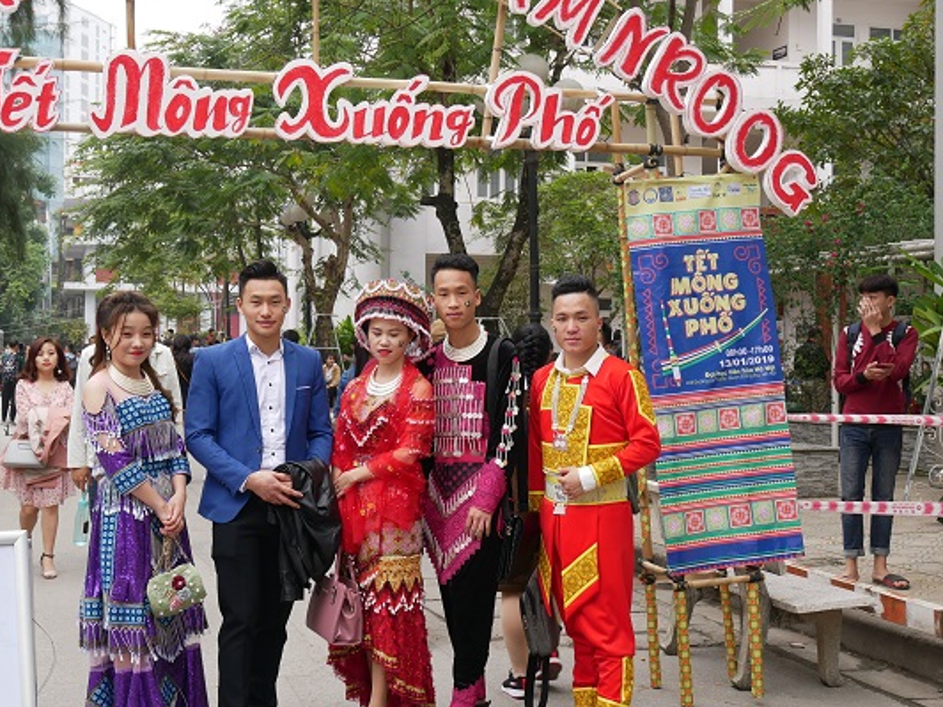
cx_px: 401
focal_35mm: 50
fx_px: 1362
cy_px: 354
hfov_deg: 38.1
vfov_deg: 29.1
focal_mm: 19
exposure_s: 1/125
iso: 200
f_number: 5
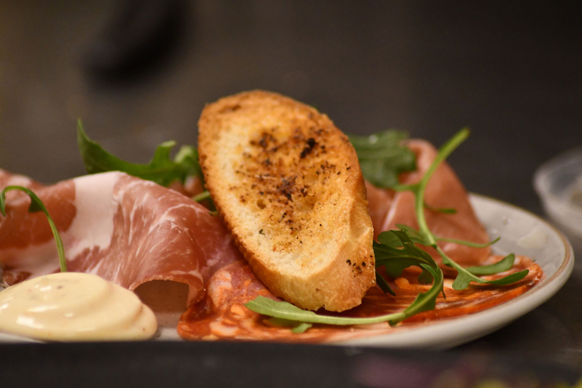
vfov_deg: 4.6
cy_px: 194
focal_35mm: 300
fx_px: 4849
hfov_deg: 6.9
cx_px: 291
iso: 3200
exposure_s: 1/250
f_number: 4.8
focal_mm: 200
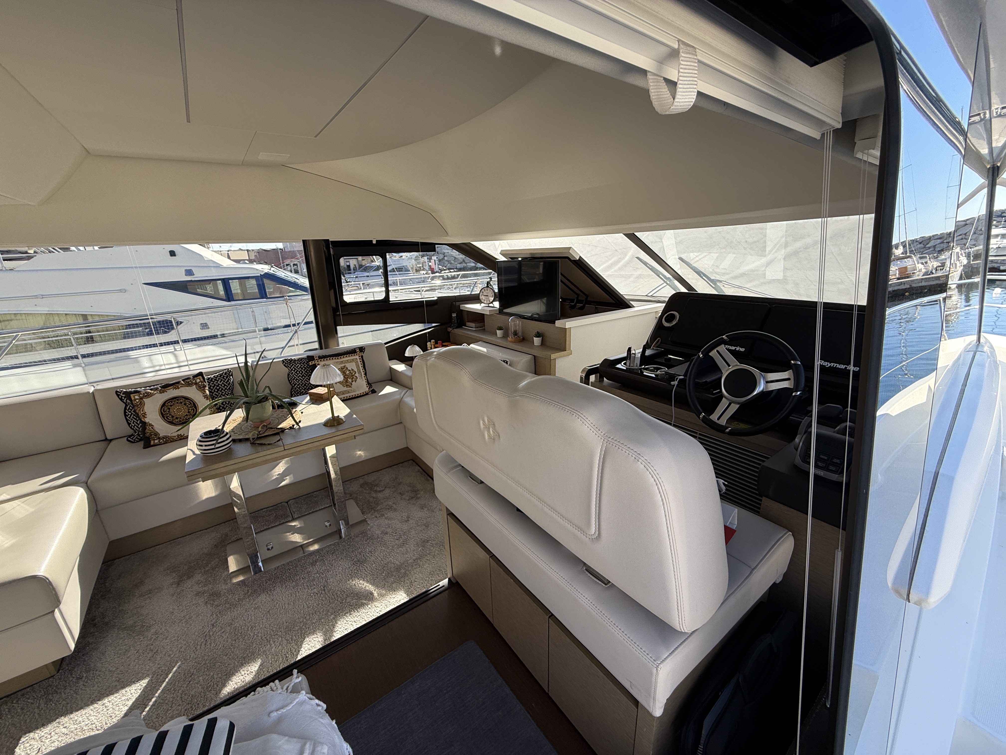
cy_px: 378
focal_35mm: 14
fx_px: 407
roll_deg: +2.8
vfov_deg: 85.7
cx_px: 503
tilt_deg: -17.2
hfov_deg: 102.1
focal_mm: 2.22
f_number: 2.2
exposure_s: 1/197
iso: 50
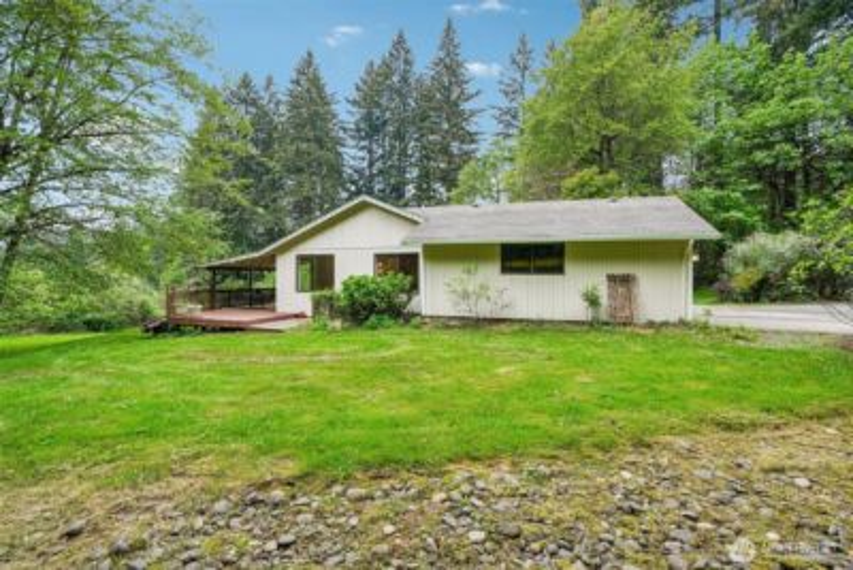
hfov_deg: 96.7
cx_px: 426
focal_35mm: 16
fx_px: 379
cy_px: 285
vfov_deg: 73.8
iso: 400
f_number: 8
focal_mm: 16
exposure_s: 1/125
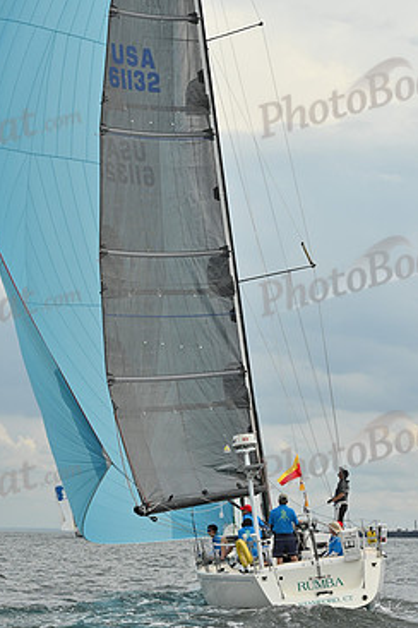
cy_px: 208
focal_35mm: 111
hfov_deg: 12.3
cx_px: 170
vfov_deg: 18.4
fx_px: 1933
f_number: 9
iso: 320
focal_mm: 70
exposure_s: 1/1600
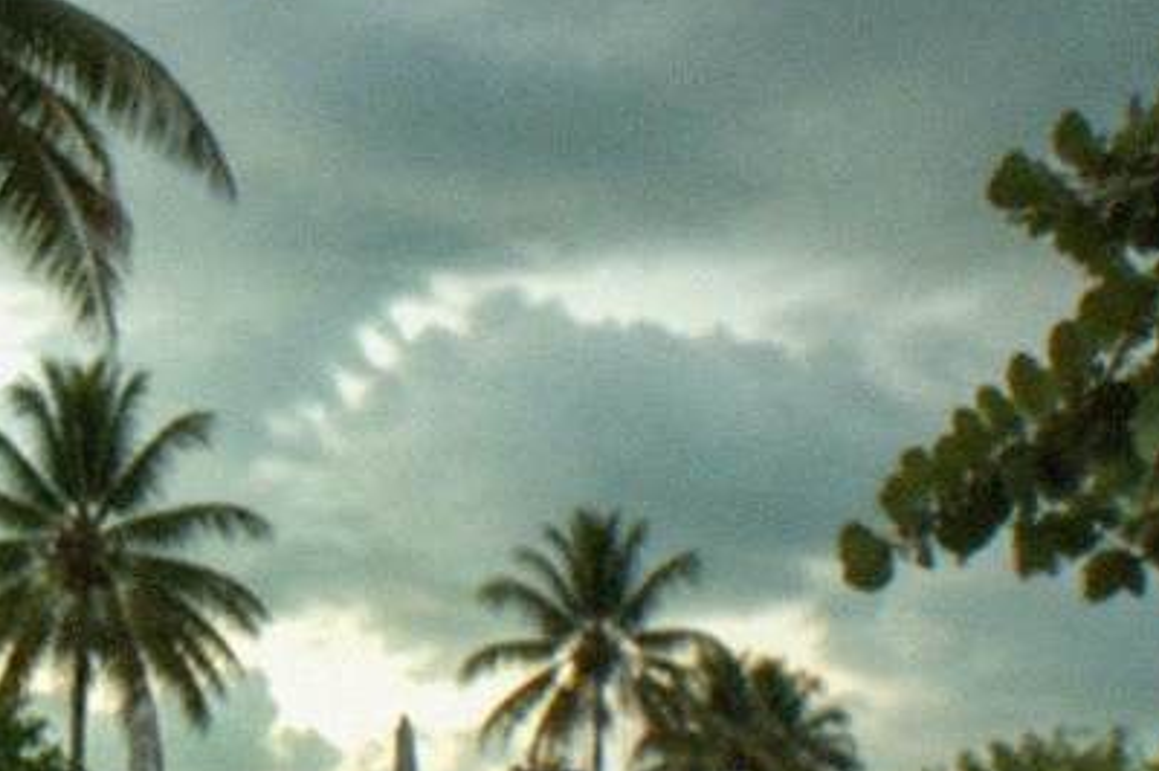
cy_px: 841
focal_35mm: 100
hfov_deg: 19.5
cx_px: -133
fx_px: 3217
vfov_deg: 13.4
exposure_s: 1/500
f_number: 4.5
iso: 320
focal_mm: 40
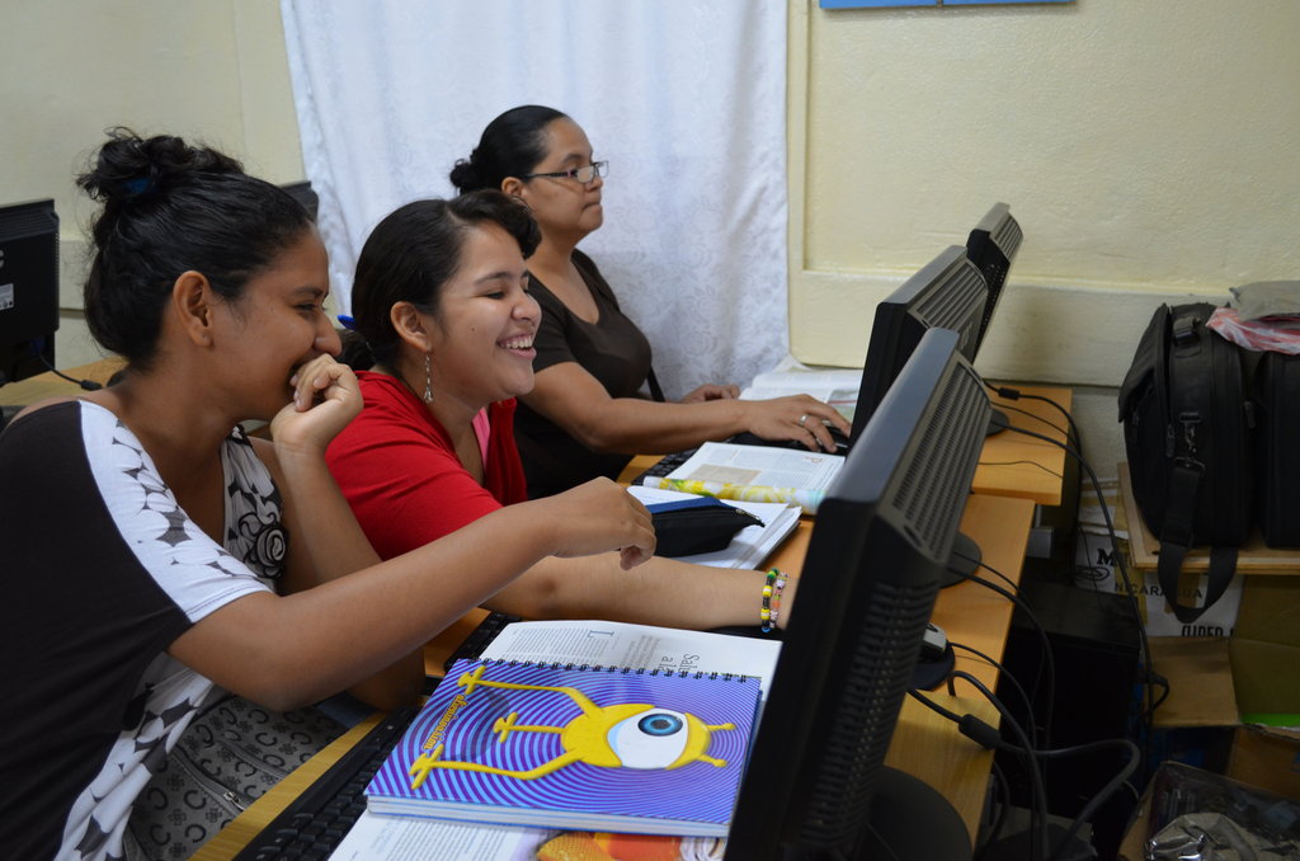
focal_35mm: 36
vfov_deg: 36.7
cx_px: 650
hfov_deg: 53.2
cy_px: 430
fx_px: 1297
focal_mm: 24
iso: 800
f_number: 4
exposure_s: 1/60
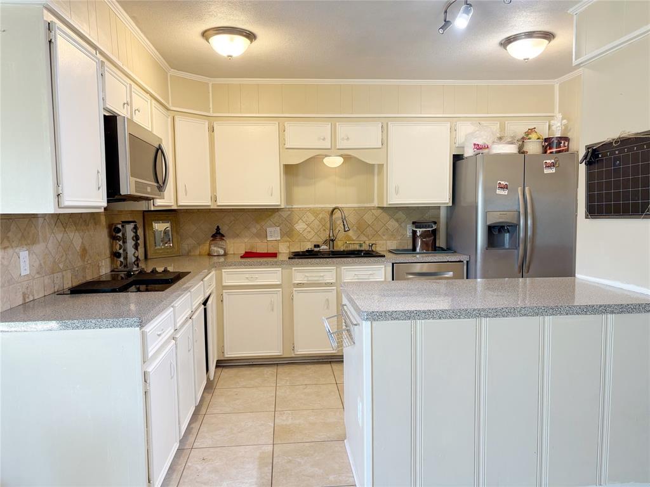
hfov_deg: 67.3
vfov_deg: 53.1
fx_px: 488
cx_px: 325
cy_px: 244
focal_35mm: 26
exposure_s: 1/60
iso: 100
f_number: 1.6
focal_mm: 5.96
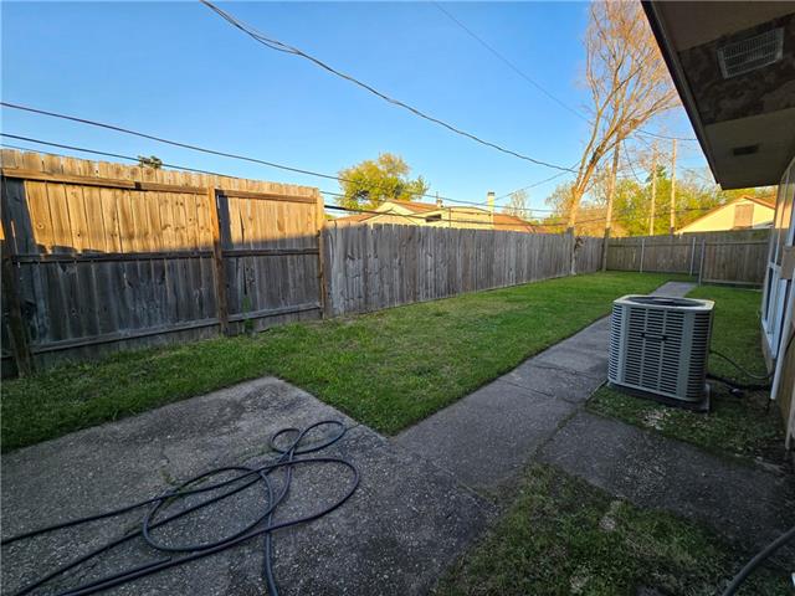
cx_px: 398
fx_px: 299
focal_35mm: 13
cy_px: 298
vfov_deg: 89.9
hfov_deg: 106.2
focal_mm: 2.2
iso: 50
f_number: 2.2
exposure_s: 1/494
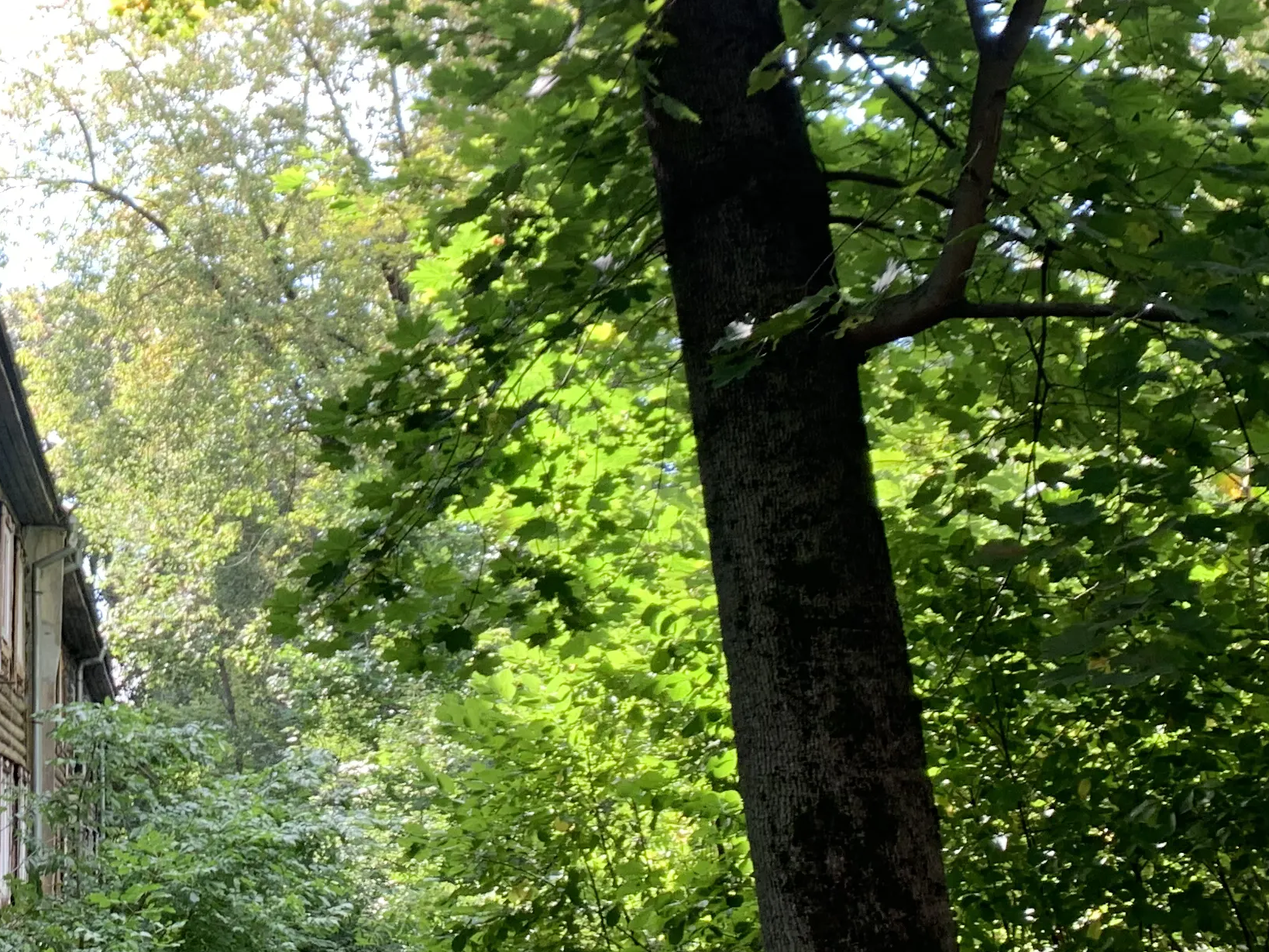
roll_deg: +0.6
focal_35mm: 64
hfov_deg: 28.2
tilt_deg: +15.7
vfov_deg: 22.8
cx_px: -29
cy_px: 279
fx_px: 2347
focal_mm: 4.25
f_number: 1.8
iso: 32
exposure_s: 1/122
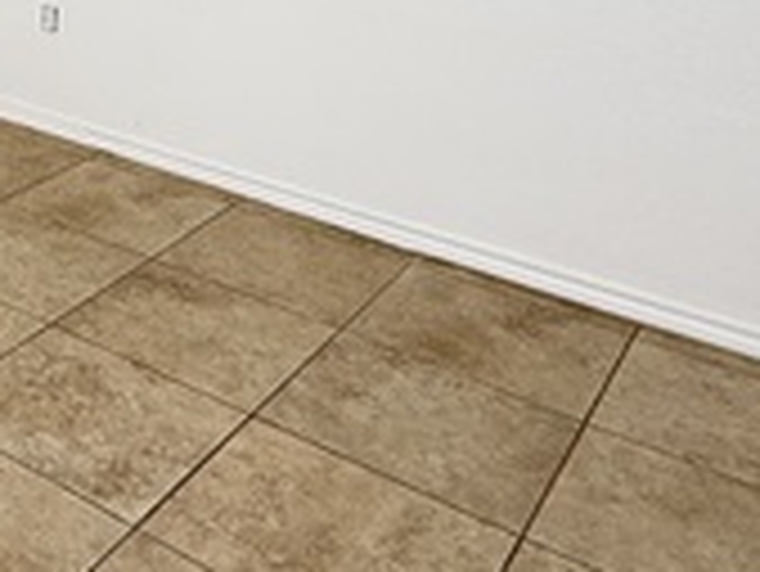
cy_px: -167
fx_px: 1164
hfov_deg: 29.3
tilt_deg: -5.4
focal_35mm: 53
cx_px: -225
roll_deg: +0.0
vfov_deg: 24.2
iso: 80
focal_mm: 2.22
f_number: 2.2
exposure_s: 1/99
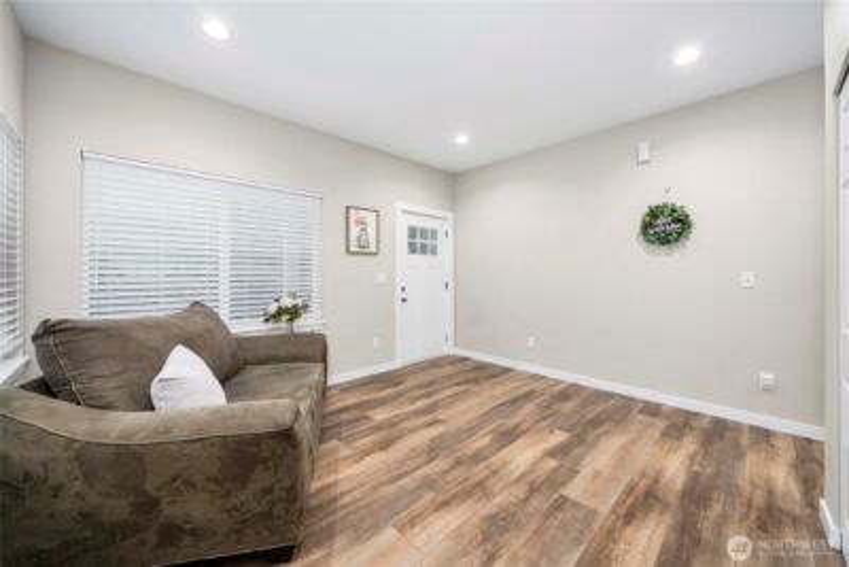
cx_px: 424
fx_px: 307
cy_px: 284
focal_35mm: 13
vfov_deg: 85.5
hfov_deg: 108.3
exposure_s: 1/60
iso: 160
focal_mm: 13
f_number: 6.3
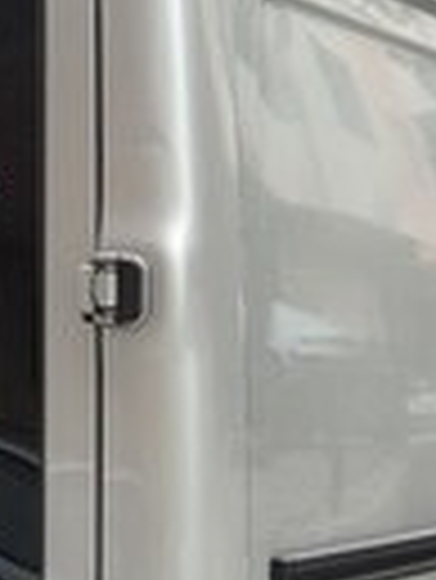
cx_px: 418
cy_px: 809
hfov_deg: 14.1
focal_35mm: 104
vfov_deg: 17.4
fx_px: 1744
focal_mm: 3.6
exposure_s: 1/351
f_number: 1.9
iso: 40
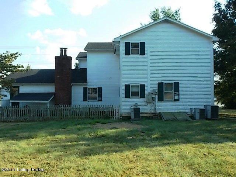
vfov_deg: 36.8
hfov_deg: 47.9
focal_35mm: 39
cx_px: 118
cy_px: 88
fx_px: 266
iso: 80
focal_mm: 6.9
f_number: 3.9
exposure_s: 1/320
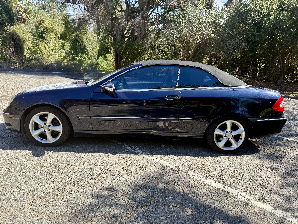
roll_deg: -3.9
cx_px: 149
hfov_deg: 71.6
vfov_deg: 56.8
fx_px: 207
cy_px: 112
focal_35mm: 24
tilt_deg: -12.7
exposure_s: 1/1337
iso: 80
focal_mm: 6.76
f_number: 1.78
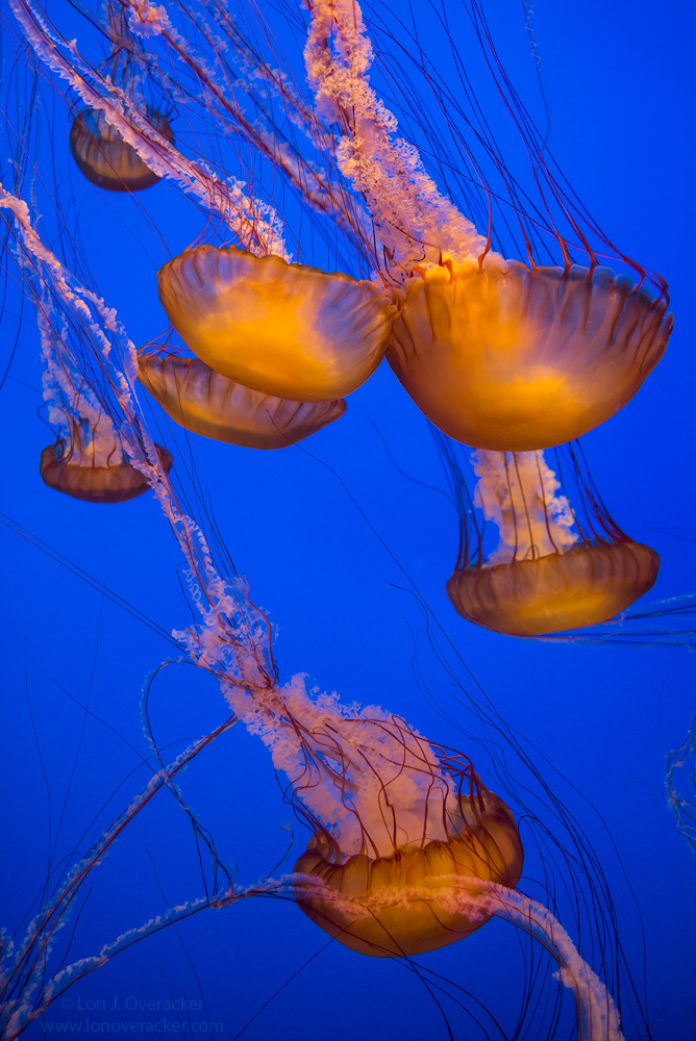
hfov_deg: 38.9
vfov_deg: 55.8
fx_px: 985
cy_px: 520
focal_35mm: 34
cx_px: 348
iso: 3200
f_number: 4.5
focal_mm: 34
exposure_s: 1/30
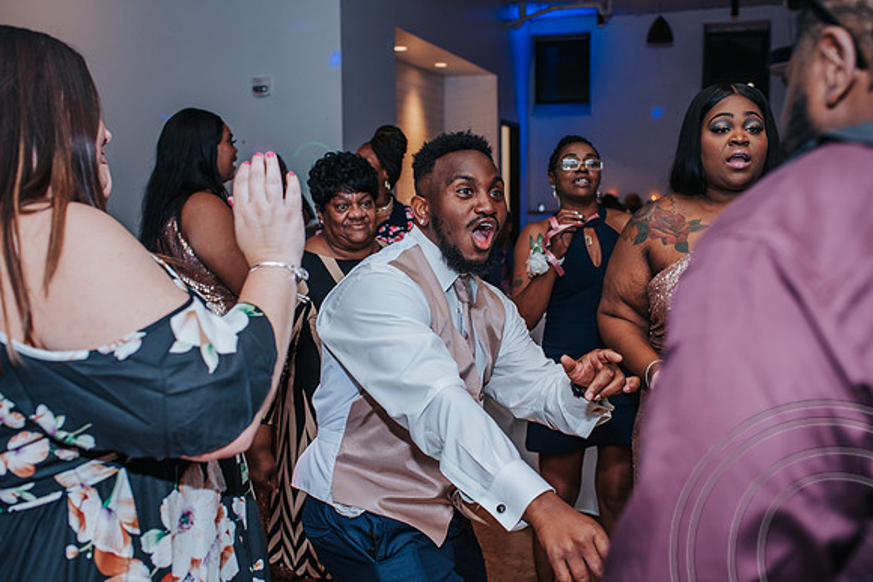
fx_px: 885
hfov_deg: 52.5
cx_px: 436
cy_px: 291
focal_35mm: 36
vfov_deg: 36.4
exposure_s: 1/200
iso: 400
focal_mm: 35
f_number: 3.5
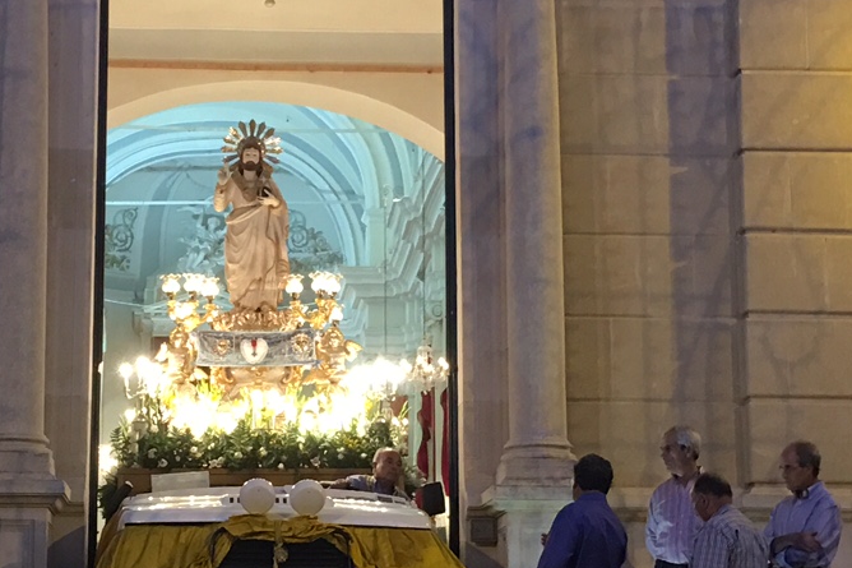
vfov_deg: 15.0
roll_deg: -1.1
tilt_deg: +11.4
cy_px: 322
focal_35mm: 91
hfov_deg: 22.3
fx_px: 2153
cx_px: 275
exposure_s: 1/17
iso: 80
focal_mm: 4.15
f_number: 2.2
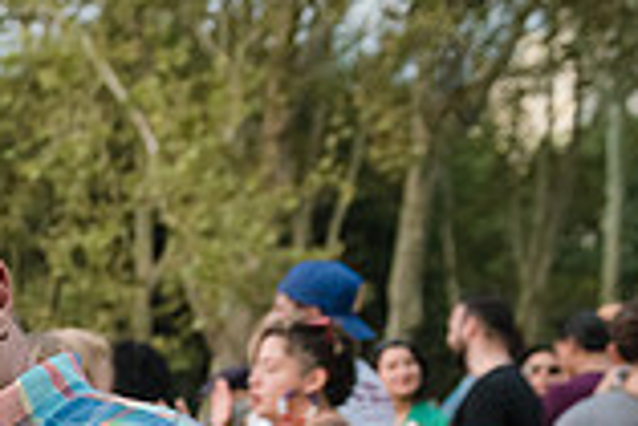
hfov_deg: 17.1
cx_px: -337
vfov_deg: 12.2
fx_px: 1898
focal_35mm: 107
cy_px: 647
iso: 3200
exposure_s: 1/250
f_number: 4
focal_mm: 29
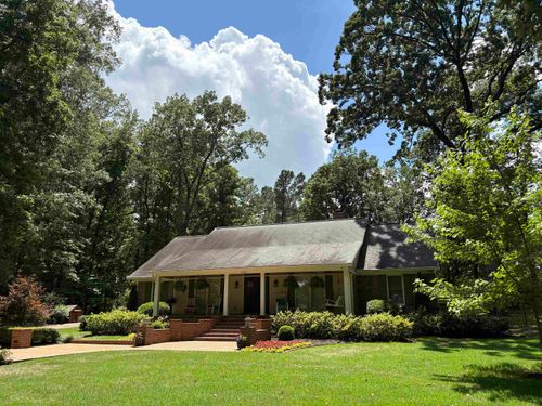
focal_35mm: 26
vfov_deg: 53.1
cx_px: 271
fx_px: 407
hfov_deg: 67.3
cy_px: 203
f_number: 1.6
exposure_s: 1/3125
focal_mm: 5.96
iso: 64
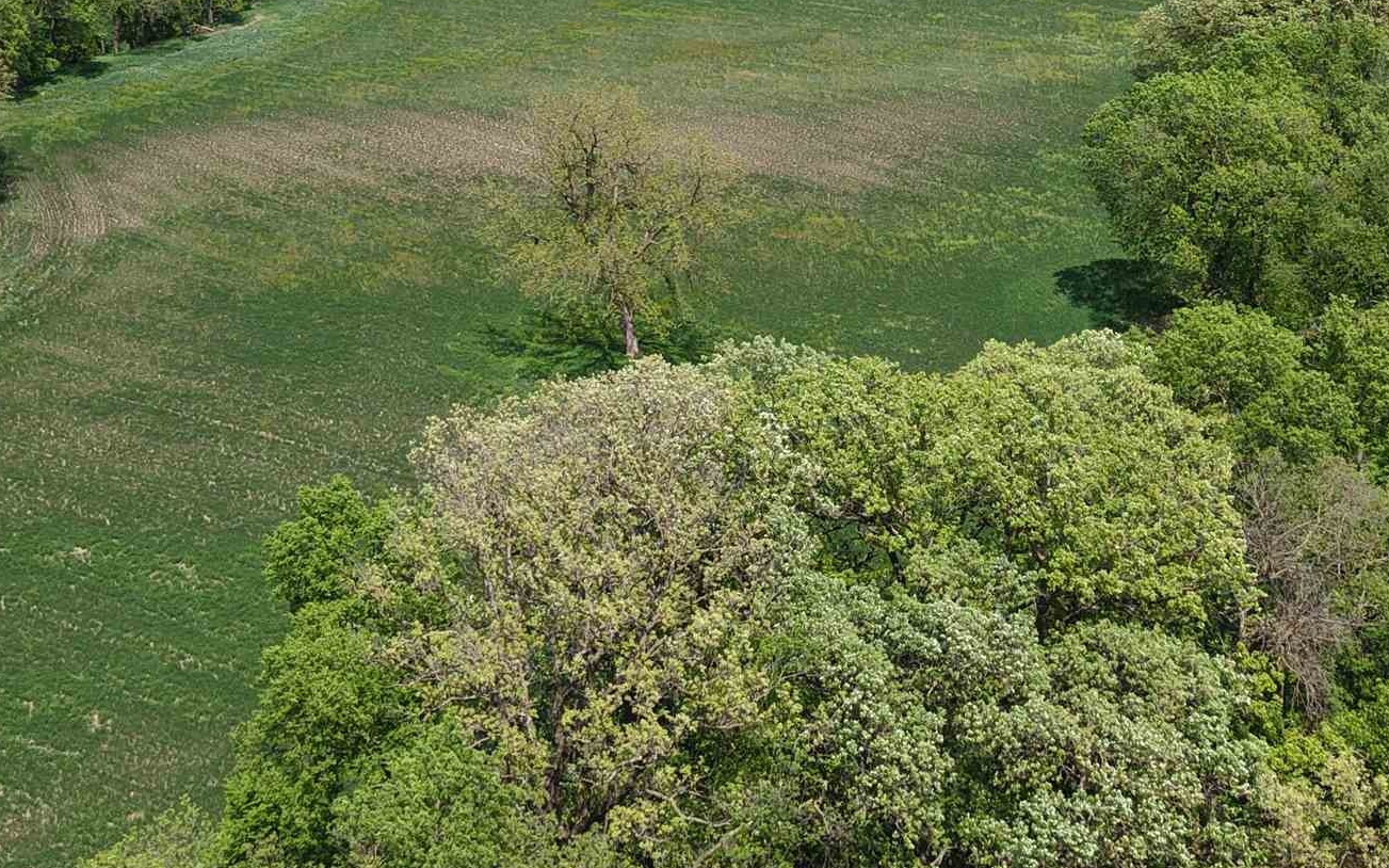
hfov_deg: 33.9
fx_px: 2271
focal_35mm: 60
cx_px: 568
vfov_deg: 21.3
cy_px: 125
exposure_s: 1/3000
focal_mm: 8.67
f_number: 1.8
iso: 140
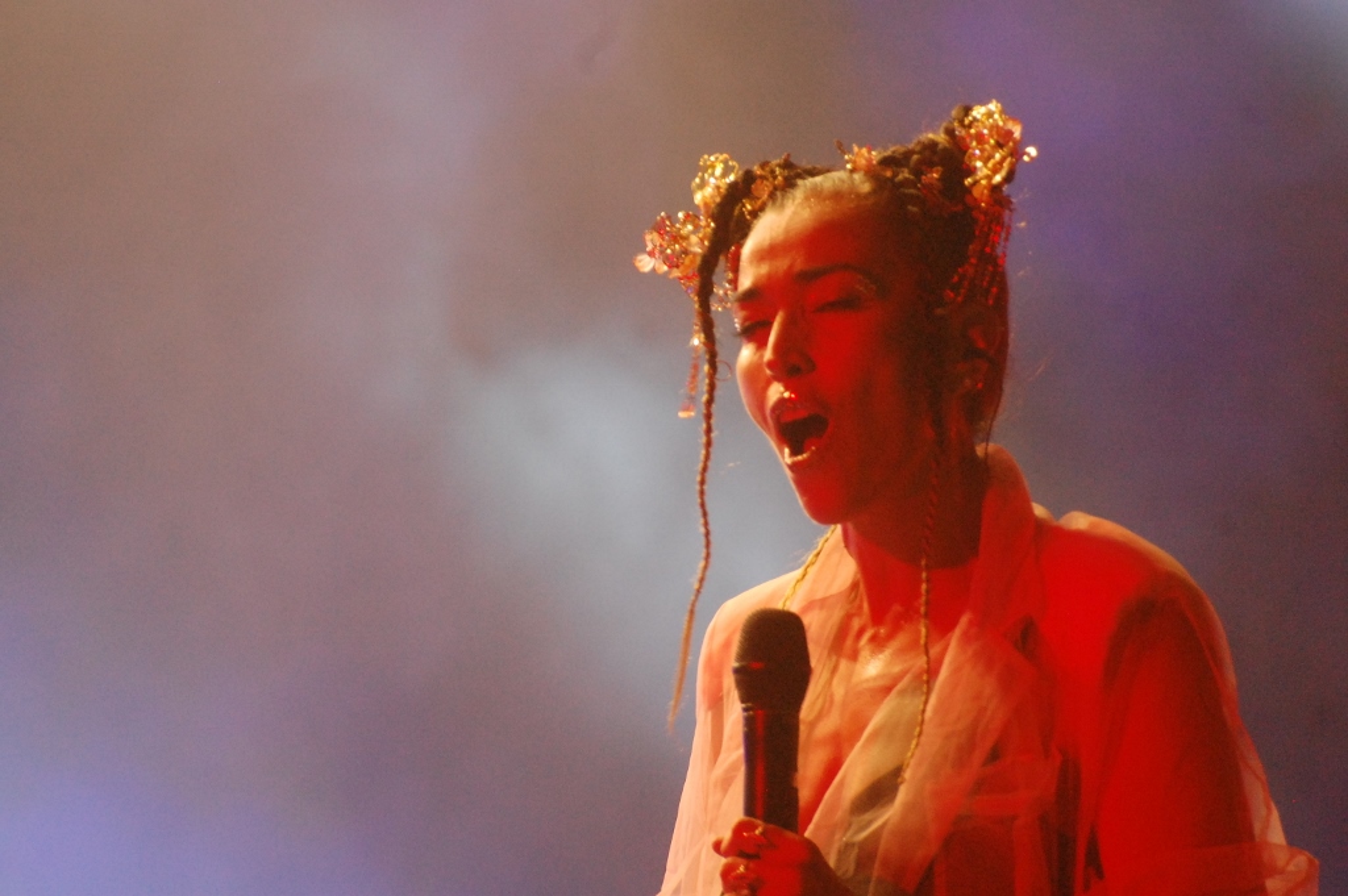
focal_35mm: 450
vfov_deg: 3.1
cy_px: 448
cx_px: 674
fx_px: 16836
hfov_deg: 4.6
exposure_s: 1/125
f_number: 5.6
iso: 1600
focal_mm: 300
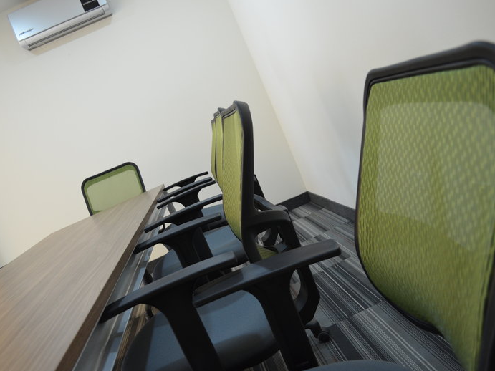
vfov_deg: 46.8
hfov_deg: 59.9
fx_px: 429
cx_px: 226
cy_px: 188
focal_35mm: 30
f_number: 4
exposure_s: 1/60
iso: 800
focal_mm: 18
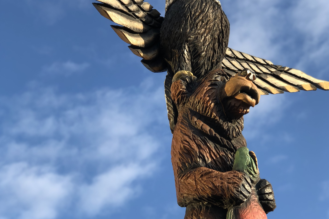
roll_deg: +4.9
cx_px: 171
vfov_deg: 16.2
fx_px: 768
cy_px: 131
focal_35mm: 84
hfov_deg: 24.2
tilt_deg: +37.8
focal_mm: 6.6
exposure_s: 1/256
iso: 20
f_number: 2.8
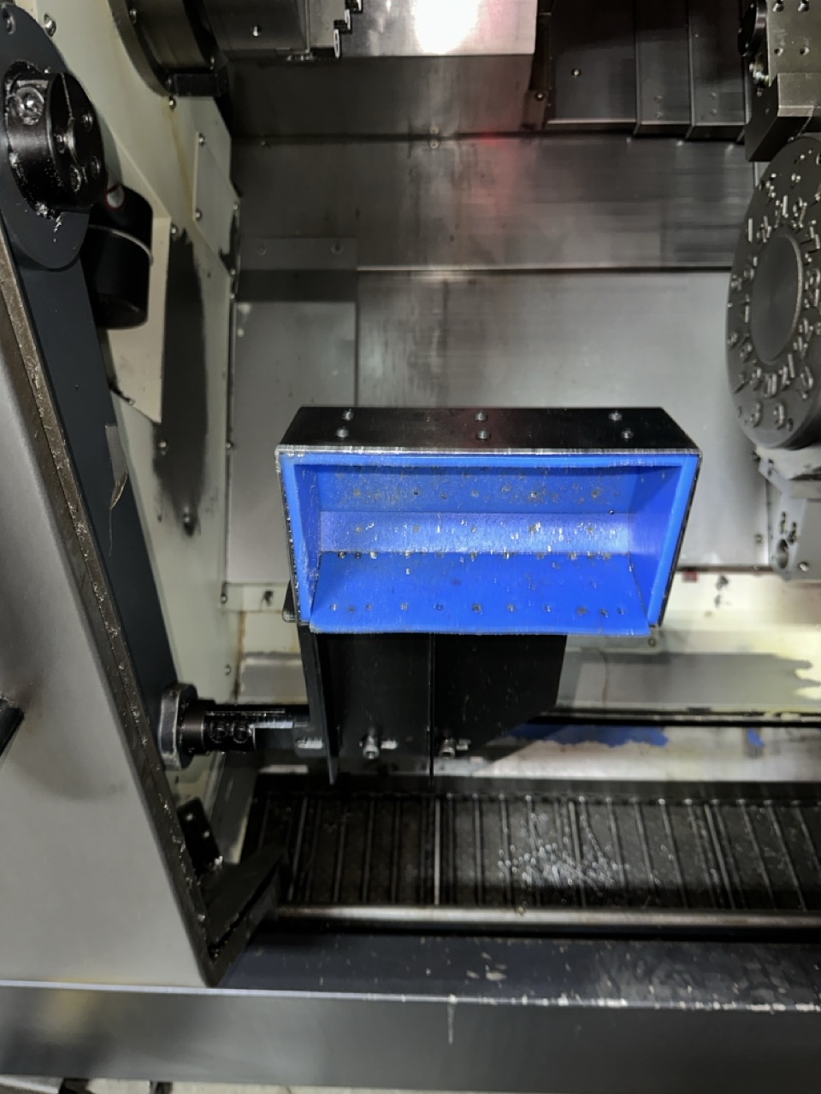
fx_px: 759
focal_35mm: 24
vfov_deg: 71.6
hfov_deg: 56.8
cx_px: 410
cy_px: 547
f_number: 1.78
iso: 125
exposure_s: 1/5
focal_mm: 6.86
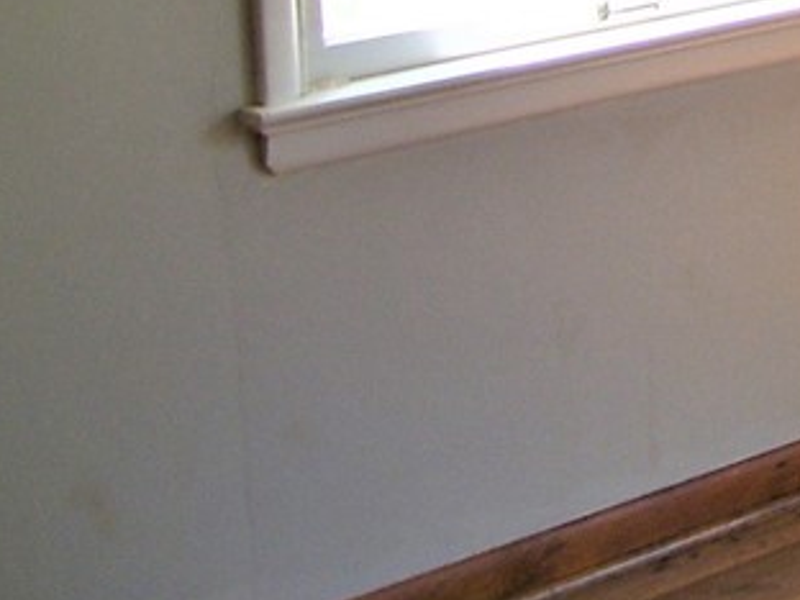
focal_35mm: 118
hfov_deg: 15.5
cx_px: 1182
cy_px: -297
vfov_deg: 12.0
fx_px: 2727
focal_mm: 6
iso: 80
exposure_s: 1/90
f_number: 2.7
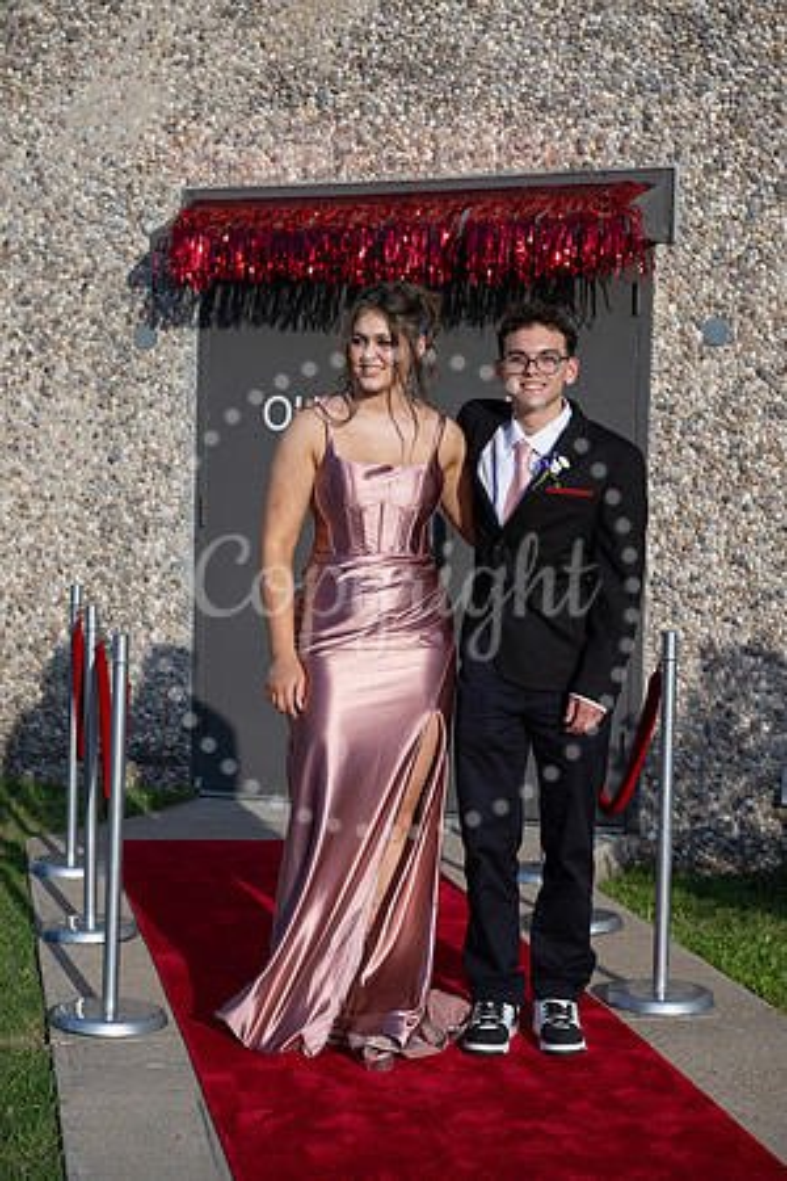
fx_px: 2197
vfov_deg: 30.1
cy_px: 590
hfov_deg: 20.3
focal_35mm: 67
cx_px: 394
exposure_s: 1/2000
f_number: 5
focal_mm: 67
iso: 320
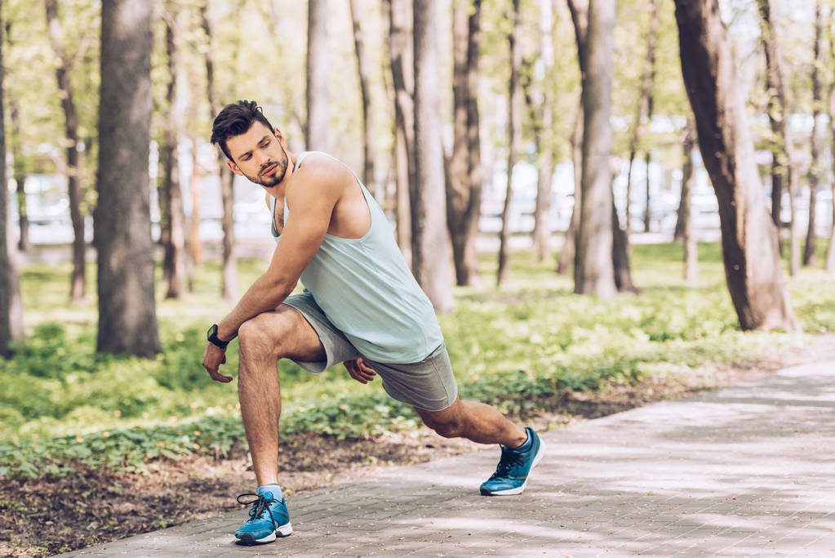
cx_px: 418
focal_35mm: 98
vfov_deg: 14.0
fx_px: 2274
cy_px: 279
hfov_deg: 20.8
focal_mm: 98
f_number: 3.5
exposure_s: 1/640
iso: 320
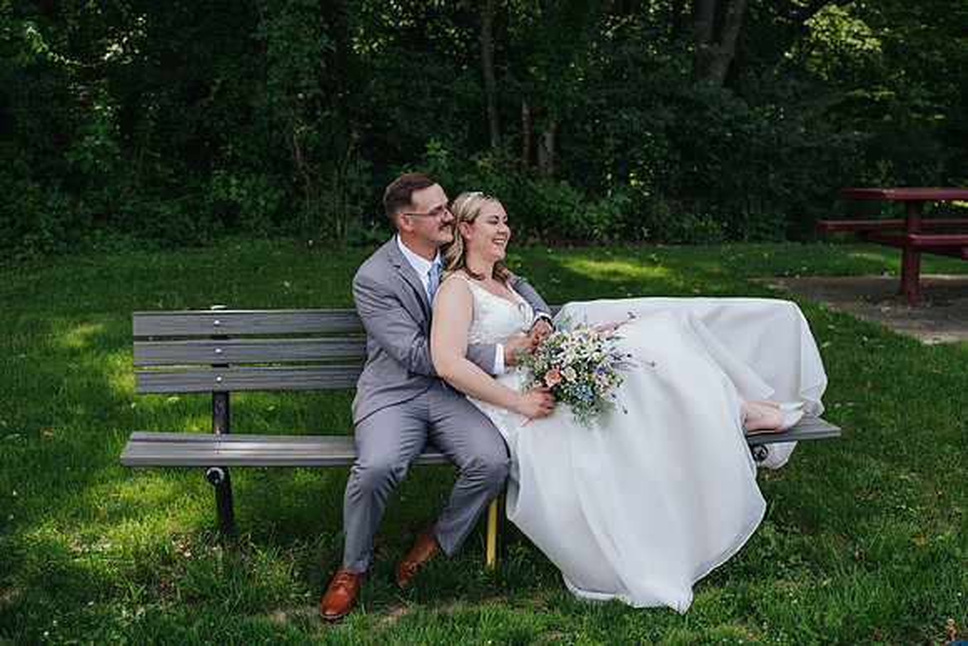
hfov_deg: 46.6
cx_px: 482
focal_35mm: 42
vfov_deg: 32.1
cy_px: 353
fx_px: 1123
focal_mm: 35
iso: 100
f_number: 3.2
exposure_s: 1/320
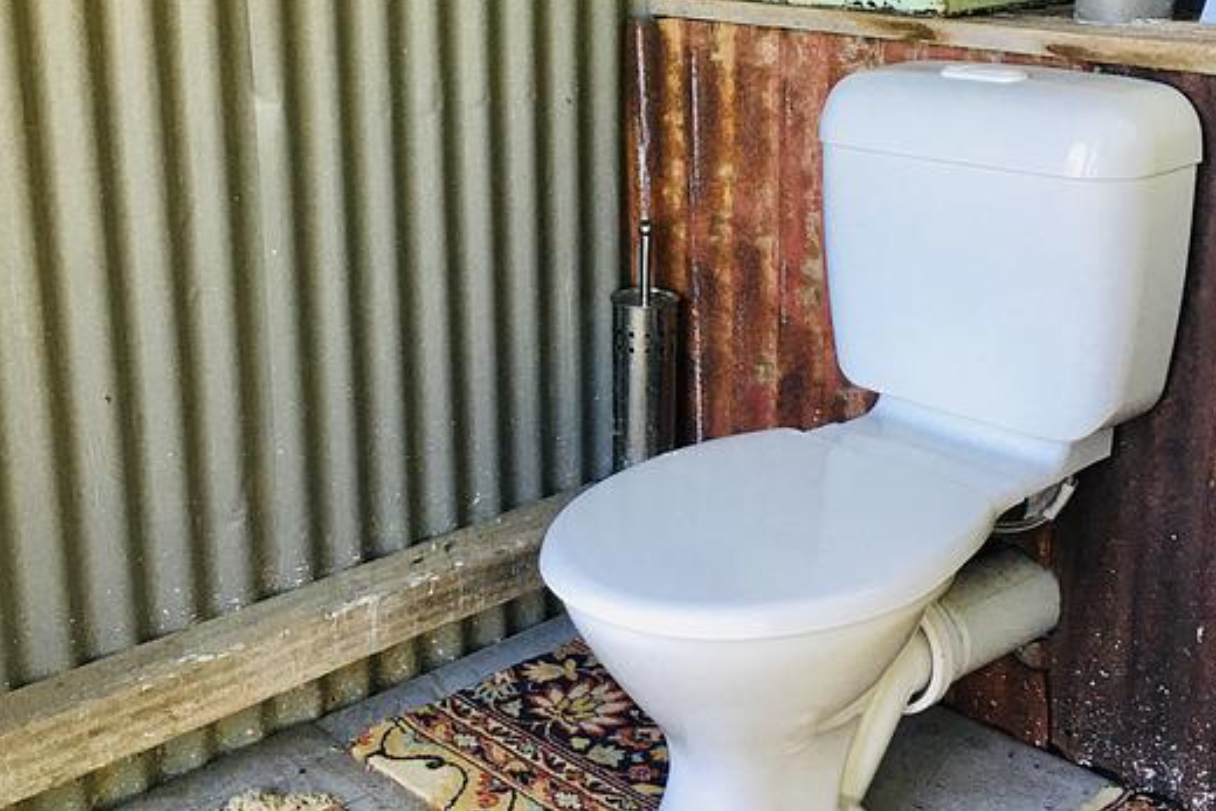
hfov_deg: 53.1
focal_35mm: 36
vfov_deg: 36.5
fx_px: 1216
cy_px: 272
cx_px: 608
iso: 25
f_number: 2.2
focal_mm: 4.15
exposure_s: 1/33
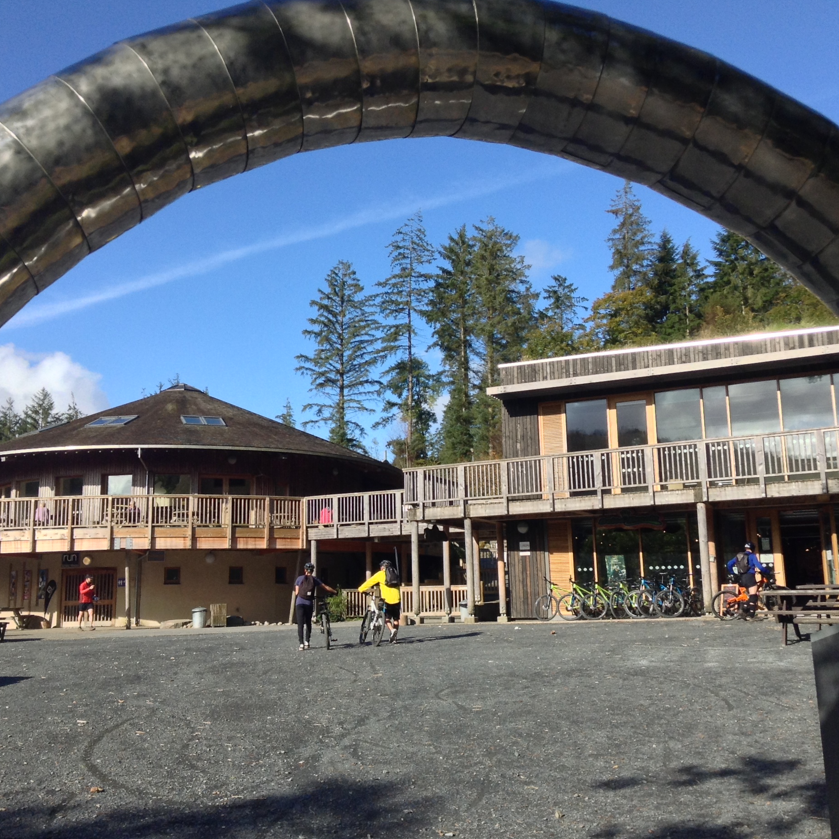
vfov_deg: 40.9
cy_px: 401
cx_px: 396
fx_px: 1124
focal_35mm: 41
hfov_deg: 40.9
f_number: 2.4
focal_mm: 3.3
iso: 32
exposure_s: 1/762
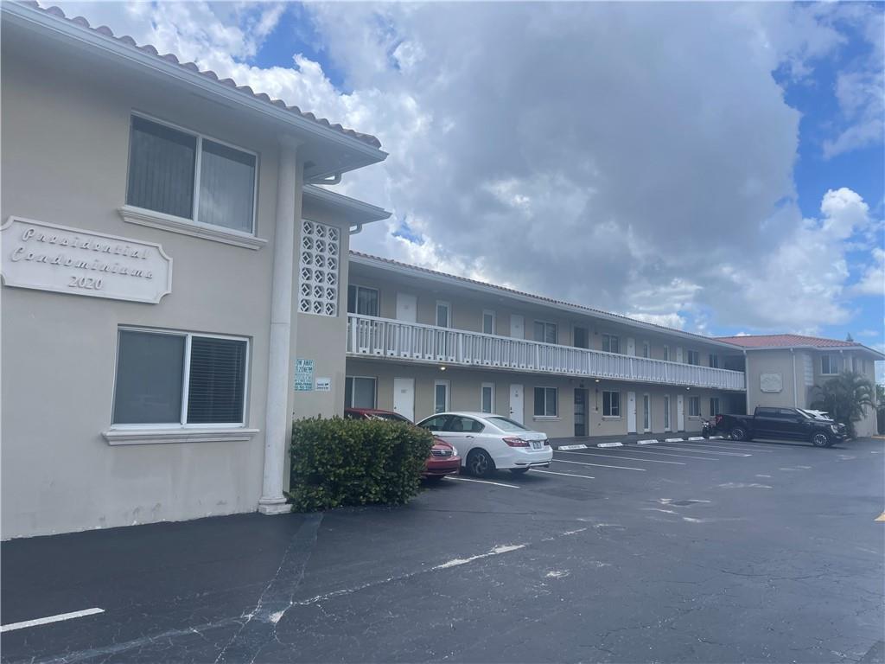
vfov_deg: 53.1
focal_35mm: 26
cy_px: 332
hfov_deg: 67.3
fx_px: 665
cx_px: 442
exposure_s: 1/3663
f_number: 1.6
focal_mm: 5.1
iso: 32
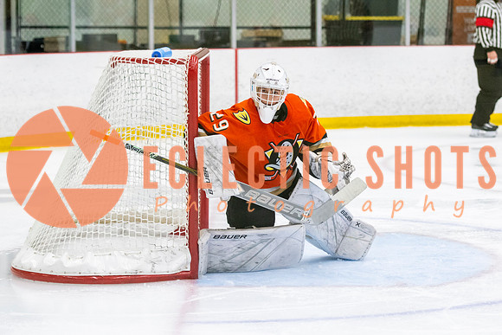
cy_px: 125
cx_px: 275
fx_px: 1962
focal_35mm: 141
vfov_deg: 9.8
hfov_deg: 14.6
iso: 2500
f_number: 3.2
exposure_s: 1/640
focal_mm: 90
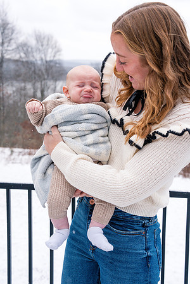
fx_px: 404
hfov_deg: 26.5
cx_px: 95
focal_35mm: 51
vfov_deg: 38.9
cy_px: 142
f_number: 6.3
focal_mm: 51
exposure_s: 1/250
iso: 1000
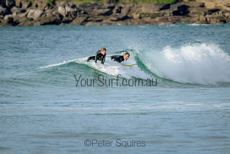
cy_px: 77
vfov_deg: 1.7
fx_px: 5112
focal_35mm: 800
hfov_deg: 2.6
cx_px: 115
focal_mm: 800
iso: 2500
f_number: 11
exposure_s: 1/1250
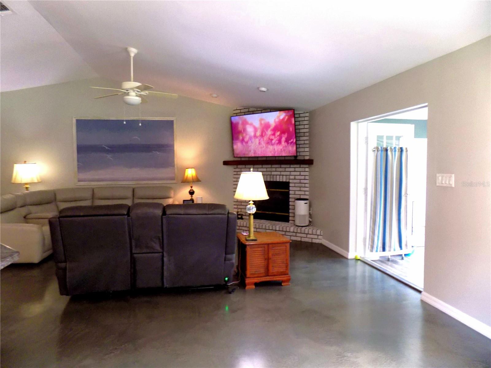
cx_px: 246
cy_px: 184
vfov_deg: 58.9
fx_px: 326
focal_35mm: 23
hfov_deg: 73.9
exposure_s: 1/30
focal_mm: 4
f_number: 3.1
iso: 280
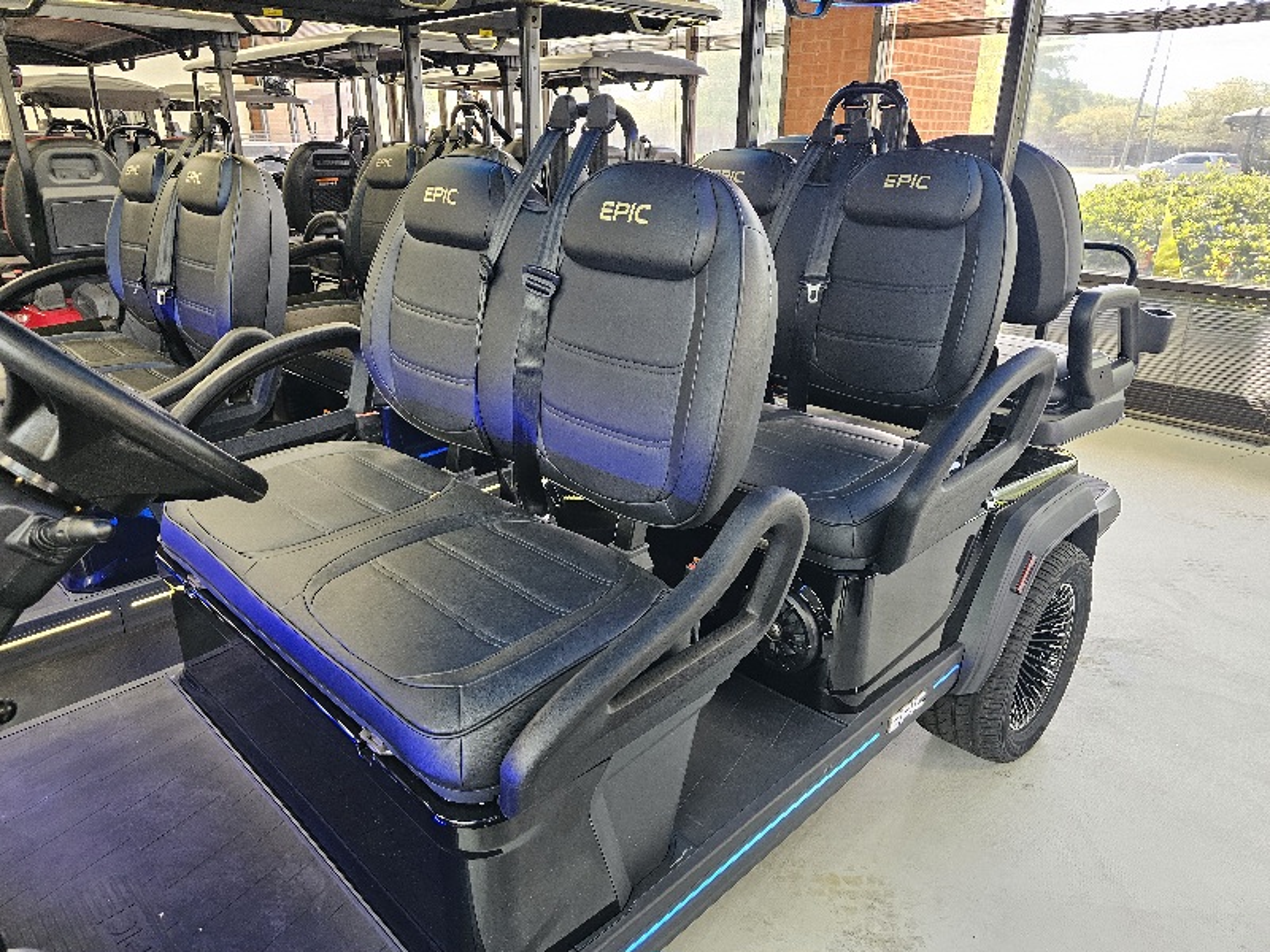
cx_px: 635
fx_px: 844
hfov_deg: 73.9
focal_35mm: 23
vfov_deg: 58.9
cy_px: 476
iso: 640
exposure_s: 1/120
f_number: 1.7
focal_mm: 6.3
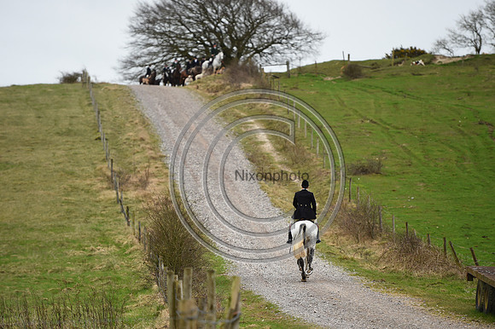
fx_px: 2405
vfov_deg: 7.8
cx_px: 248
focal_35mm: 175
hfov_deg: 11.8
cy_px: 164
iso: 1000
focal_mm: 175
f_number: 3.2
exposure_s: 1/1250
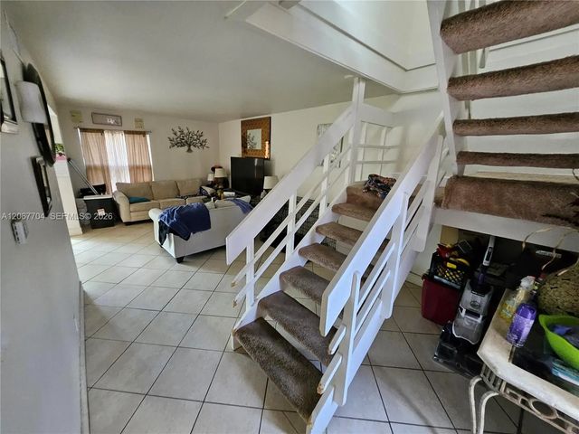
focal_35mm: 13
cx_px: 290
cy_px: 217
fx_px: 217
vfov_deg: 89.9
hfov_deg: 106.2
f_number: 2.2
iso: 400
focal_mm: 1.74
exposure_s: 1/30
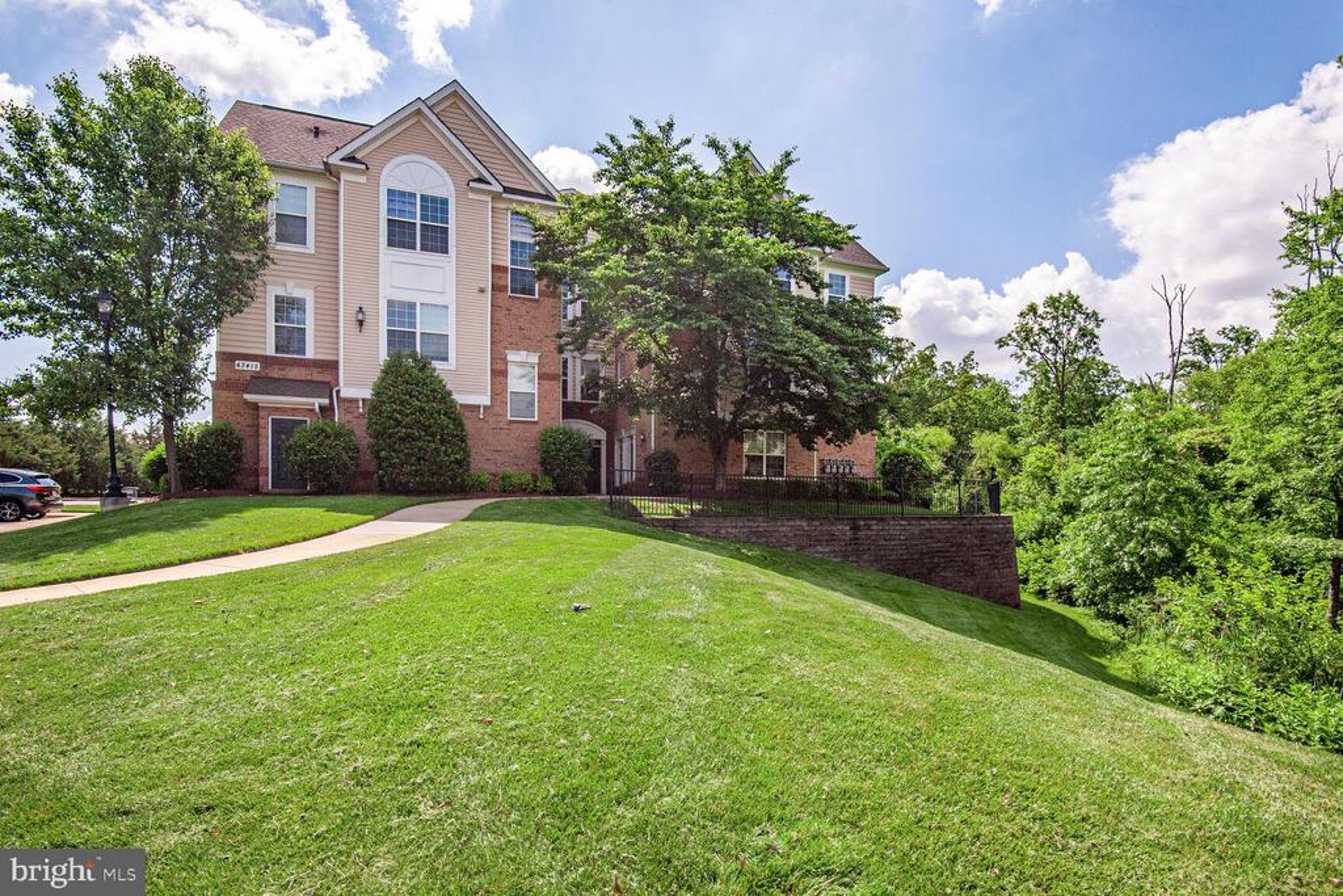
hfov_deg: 96.7
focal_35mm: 16
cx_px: 672
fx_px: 597
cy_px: 448
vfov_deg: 73.8
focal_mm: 16
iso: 200
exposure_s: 1/640
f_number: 10
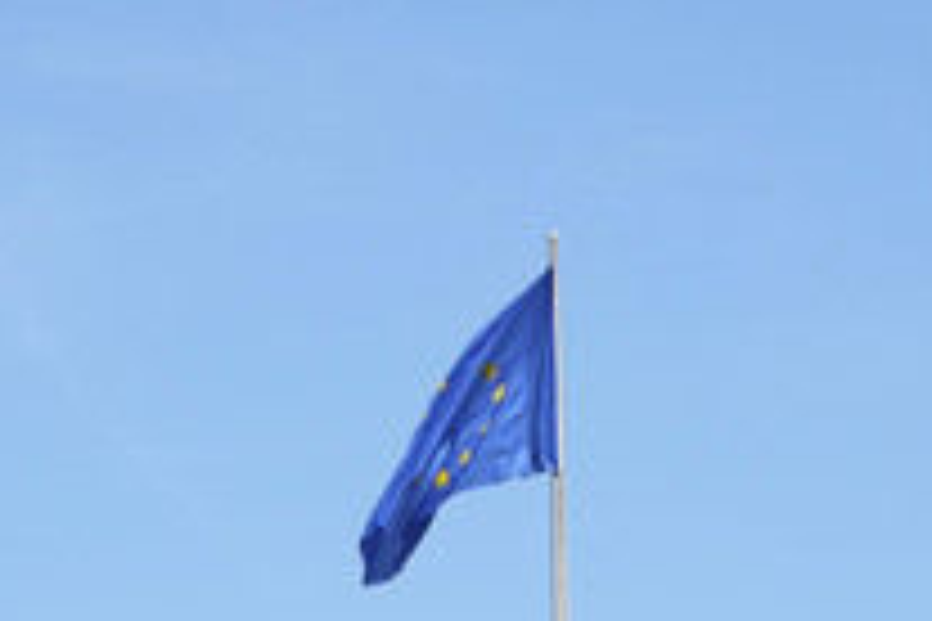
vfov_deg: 5.7
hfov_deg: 8.5
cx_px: 61
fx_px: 6265
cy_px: 626
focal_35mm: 242
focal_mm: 111
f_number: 5.6
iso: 64
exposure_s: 1/400
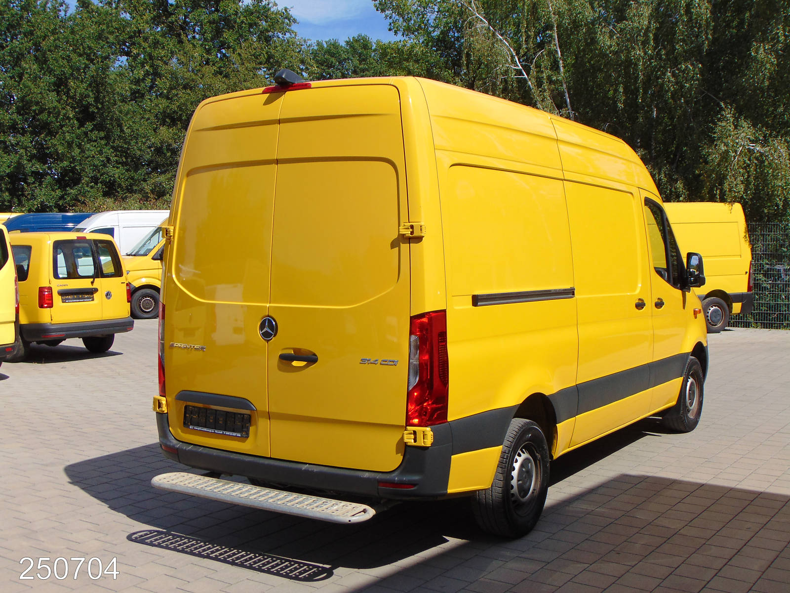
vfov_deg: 34.3
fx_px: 959
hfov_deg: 44.8
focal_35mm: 42
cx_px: 395
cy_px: 296
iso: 80
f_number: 3.3
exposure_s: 1/640
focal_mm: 7.6
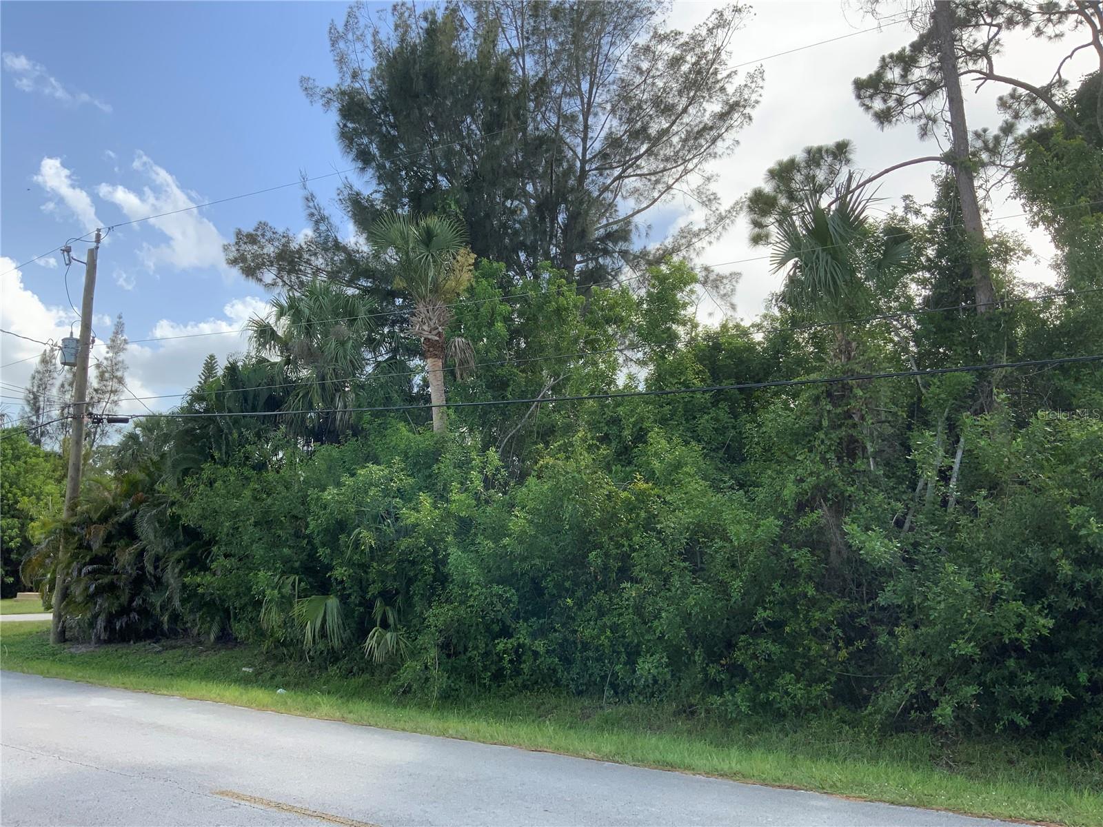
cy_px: 414
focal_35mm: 29
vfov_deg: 48.2
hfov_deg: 61.7
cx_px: 552
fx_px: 924
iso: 16
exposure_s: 1/739
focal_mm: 3
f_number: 1.8
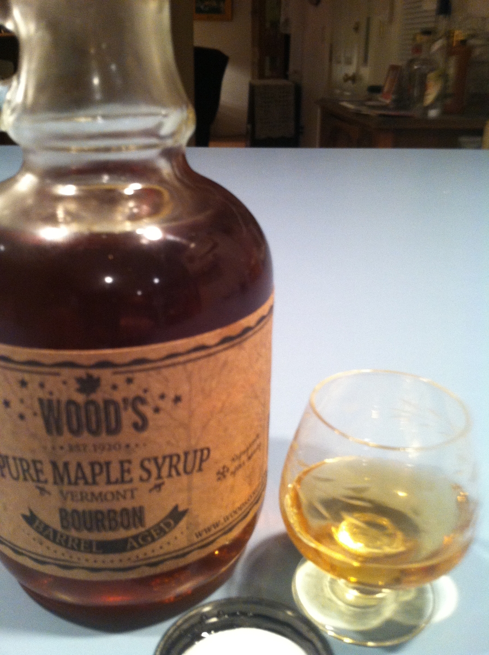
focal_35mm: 35
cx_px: 244
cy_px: 328
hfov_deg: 40.6
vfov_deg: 52.7
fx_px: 661
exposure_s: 1/15
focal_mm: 3.85
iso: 250
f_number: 2.8
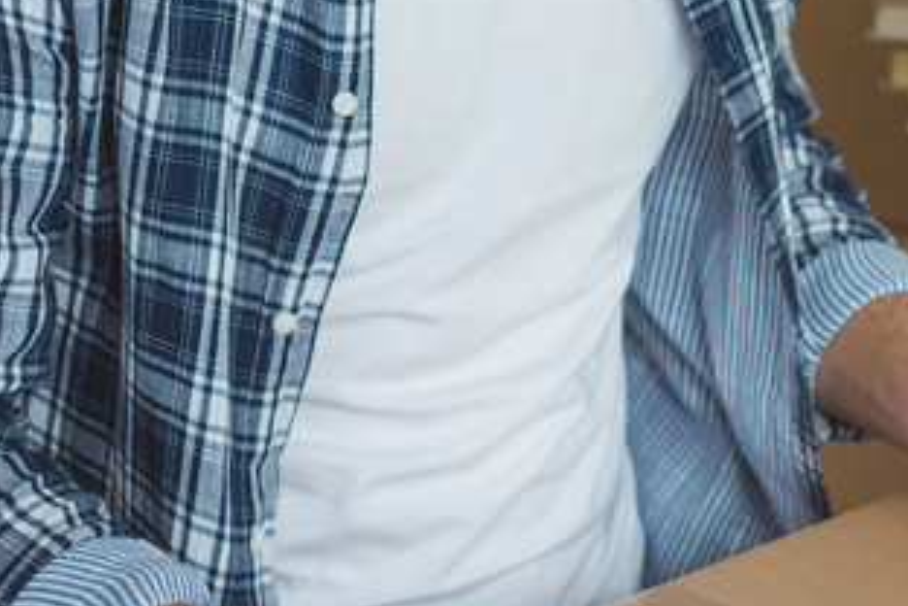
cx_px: 973
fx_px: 4035
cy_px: 66
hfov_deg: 12.6
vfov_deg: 8.5
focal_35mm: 160
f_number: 3.5
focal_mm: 50
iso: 320
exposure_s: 1/250
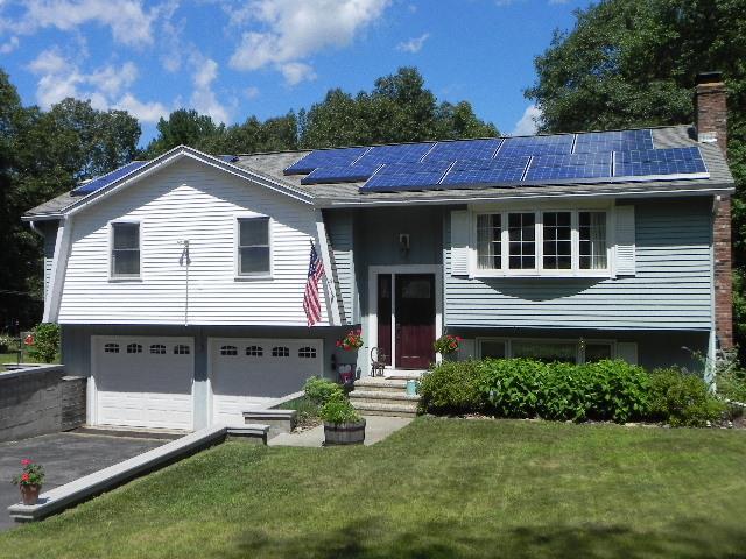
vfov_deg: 38.7
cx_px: 373
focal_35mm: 37
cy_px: 280
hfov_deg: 50.1
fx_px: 797
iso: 160
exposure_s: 1/590
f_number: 8
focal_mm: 6.6
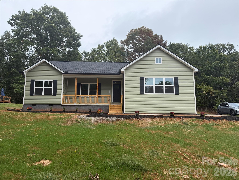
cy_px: 90
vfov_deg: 56.8
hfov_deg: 71.6
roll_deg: +0.0
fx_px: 166
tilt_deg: +8.6
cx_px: 120
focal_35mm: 24
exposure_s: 1/2053
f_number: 1.78
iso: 100
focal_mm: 6.76
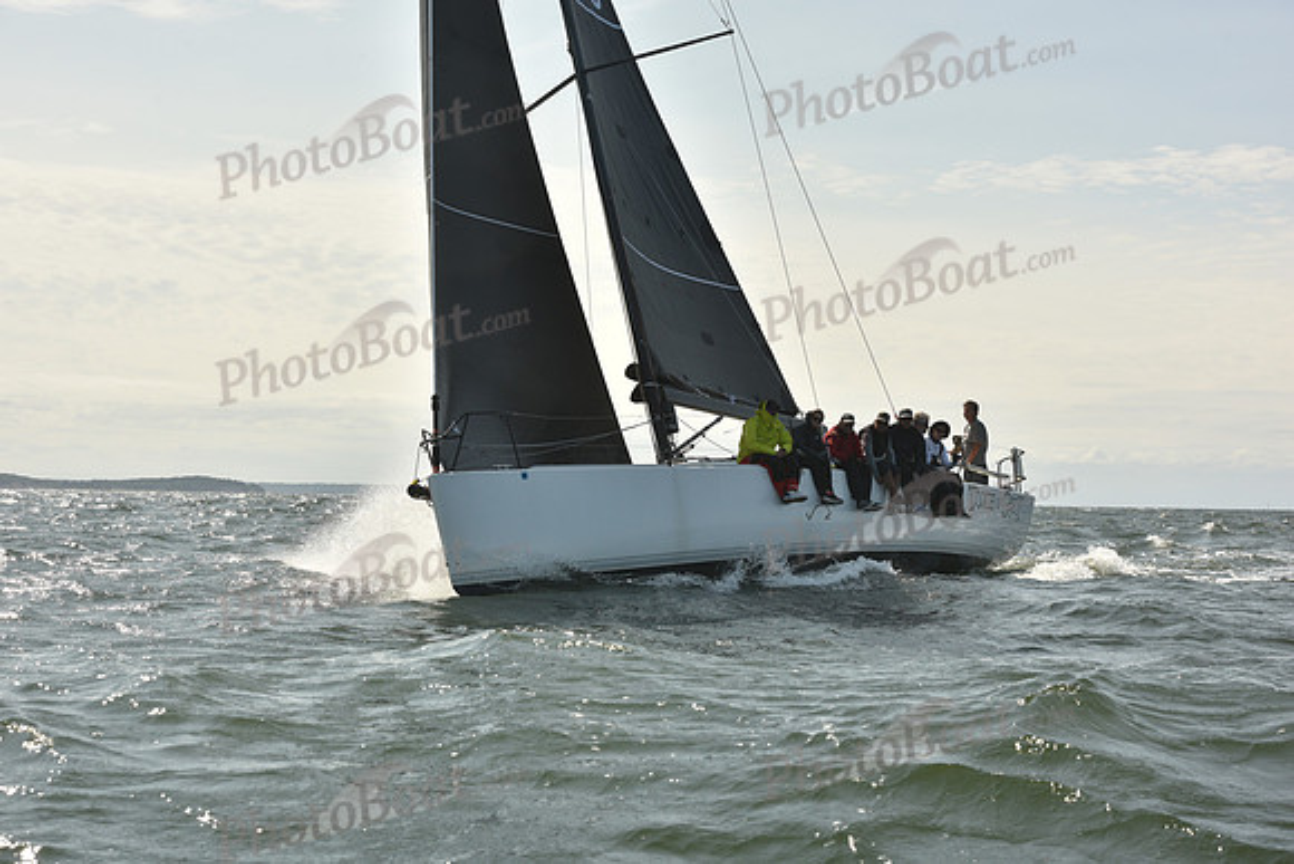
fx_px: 2517
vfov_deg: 19.5
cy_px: 432
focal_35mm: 70
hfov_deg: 28.8
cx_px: 647
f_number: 10
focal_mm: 70
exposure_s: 1/800
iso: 250
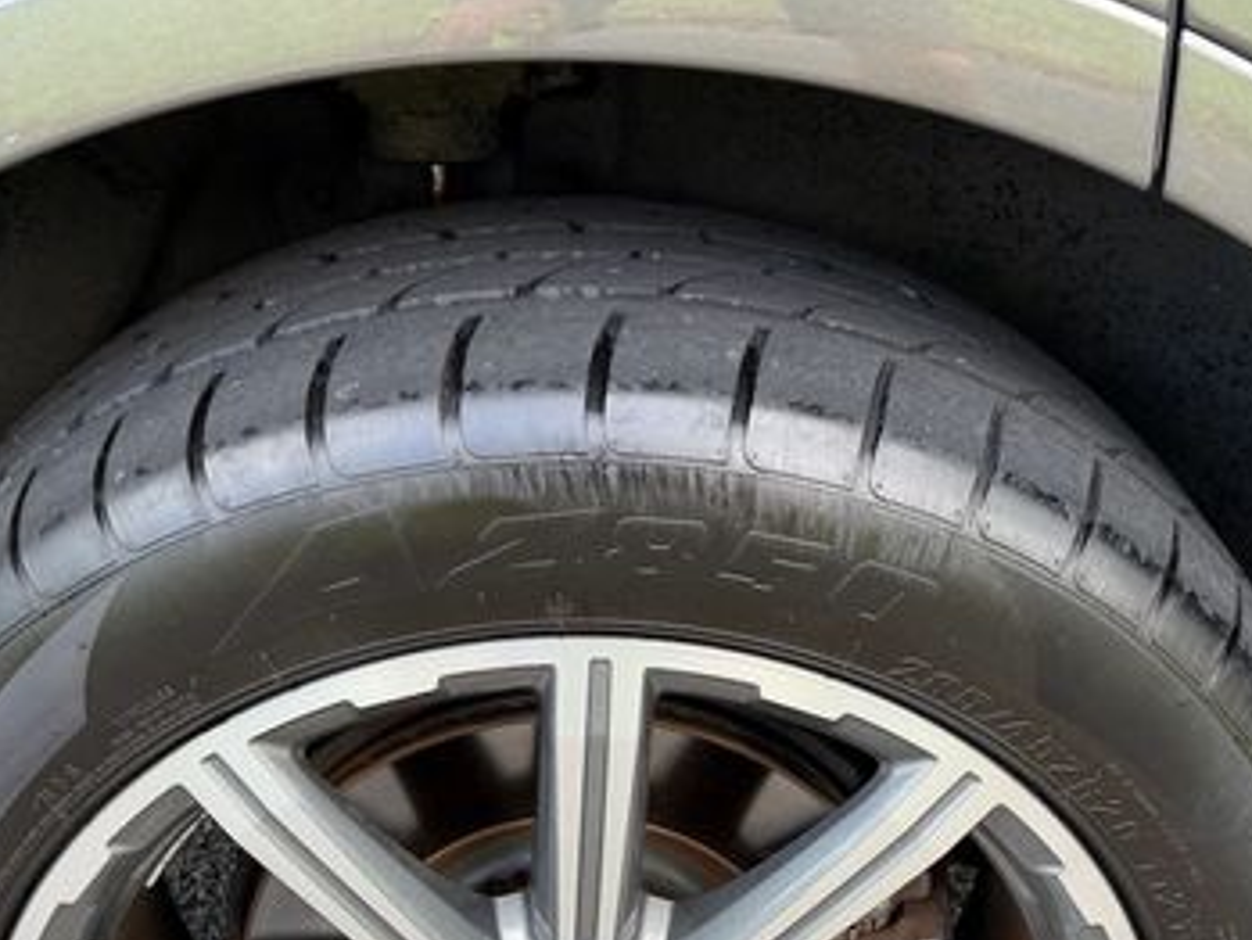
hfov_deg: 42.9
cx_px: 588
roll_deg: -2.8
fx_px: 1592
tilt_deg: -35.1
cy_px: 793
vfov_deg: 31.8
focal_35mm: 44
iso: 80
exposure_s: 1/221
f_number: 1.78
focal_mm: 6.76
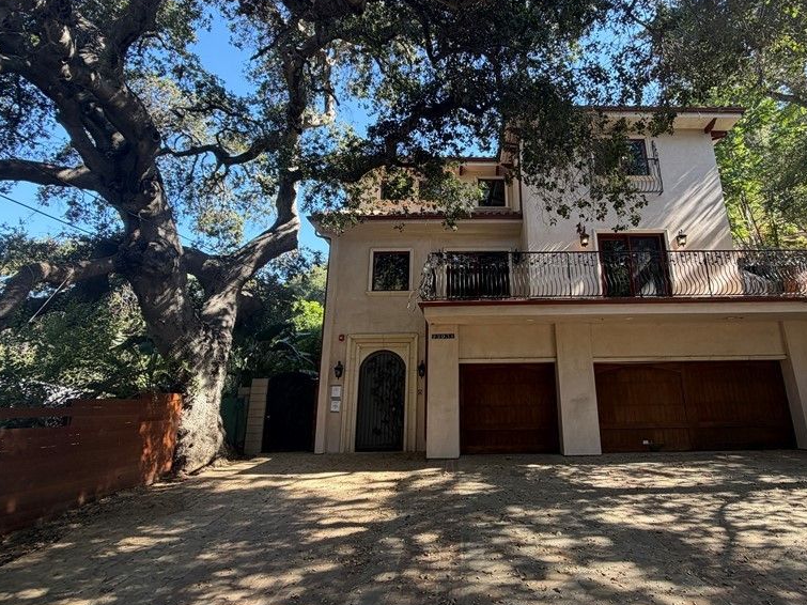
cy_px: 275
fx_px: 443
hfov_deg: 83.8
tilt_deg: +18.2
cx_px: 476
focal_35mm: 19
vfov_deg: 68.5
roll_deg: +2.0
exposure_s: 1/121
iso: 40
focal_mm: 2.22
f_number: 2.2
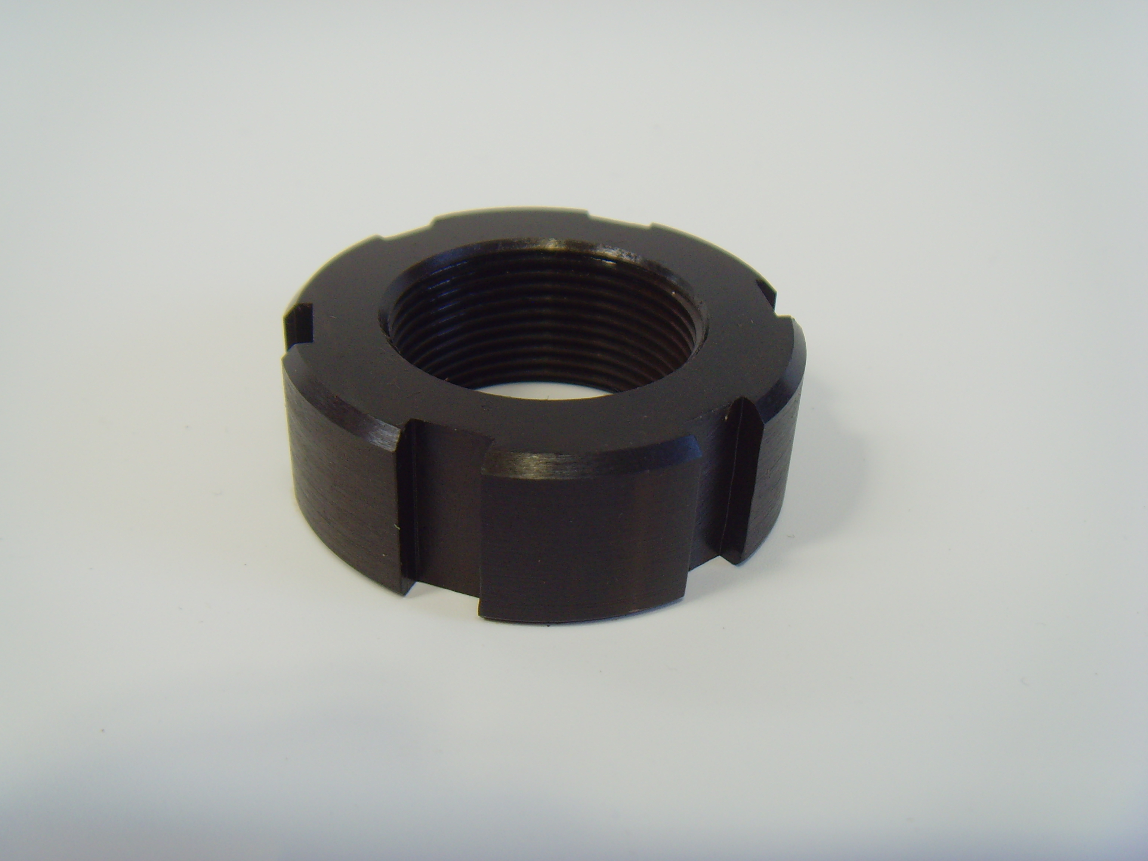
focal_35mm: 39
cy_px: 430
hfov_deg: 47.9
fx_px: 1293
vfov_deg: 36.8
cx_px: 574
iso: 100
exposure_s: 1/90
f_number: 3.5
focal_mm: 6.6
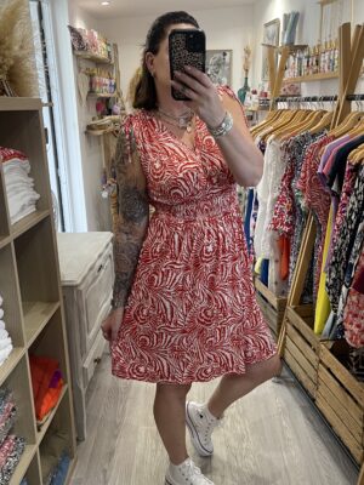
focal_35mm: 25
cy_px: 242
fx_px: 351
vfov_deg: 69.4
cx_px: 182
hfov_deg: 54.9
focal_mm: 5.1
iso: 80
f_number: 1.6
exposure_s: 1/50
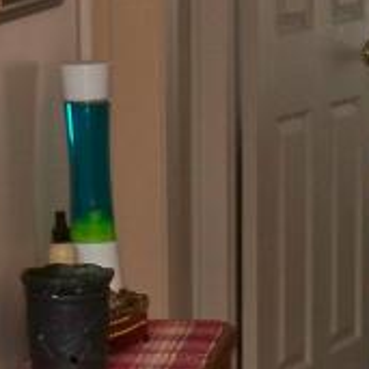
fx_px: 2231
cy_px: 233
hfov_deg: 9.5
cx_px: 222
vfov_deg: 9.5
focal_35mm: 185
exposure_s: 1/30
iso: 200
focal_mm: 7.54
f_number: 2.8
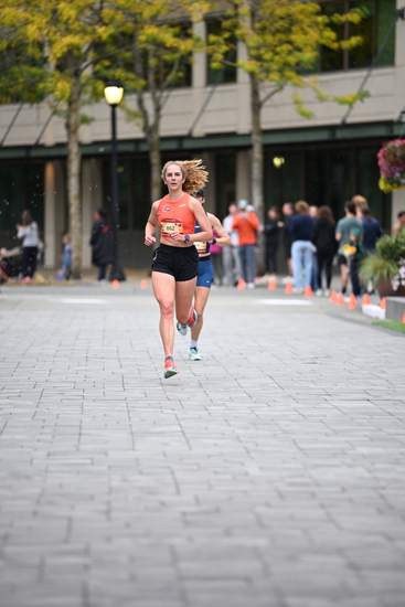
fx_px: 3373
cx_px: 202
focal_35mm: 200
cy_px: 304
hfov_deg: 6.9
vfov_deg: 10.3
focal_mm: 200
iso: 1250
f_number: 2.8
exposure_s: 1/1600
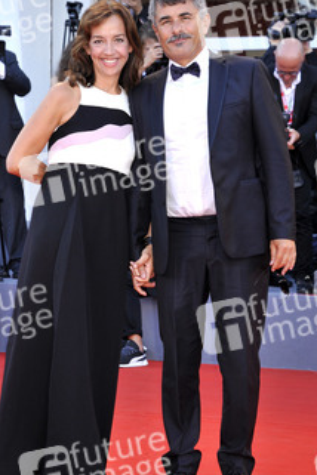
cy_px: 246
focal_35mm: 131
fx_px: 1730
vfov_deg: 15.6
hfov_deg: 10.5
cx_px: 139
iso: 1250
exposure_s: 1/250
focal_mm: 105
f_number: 8
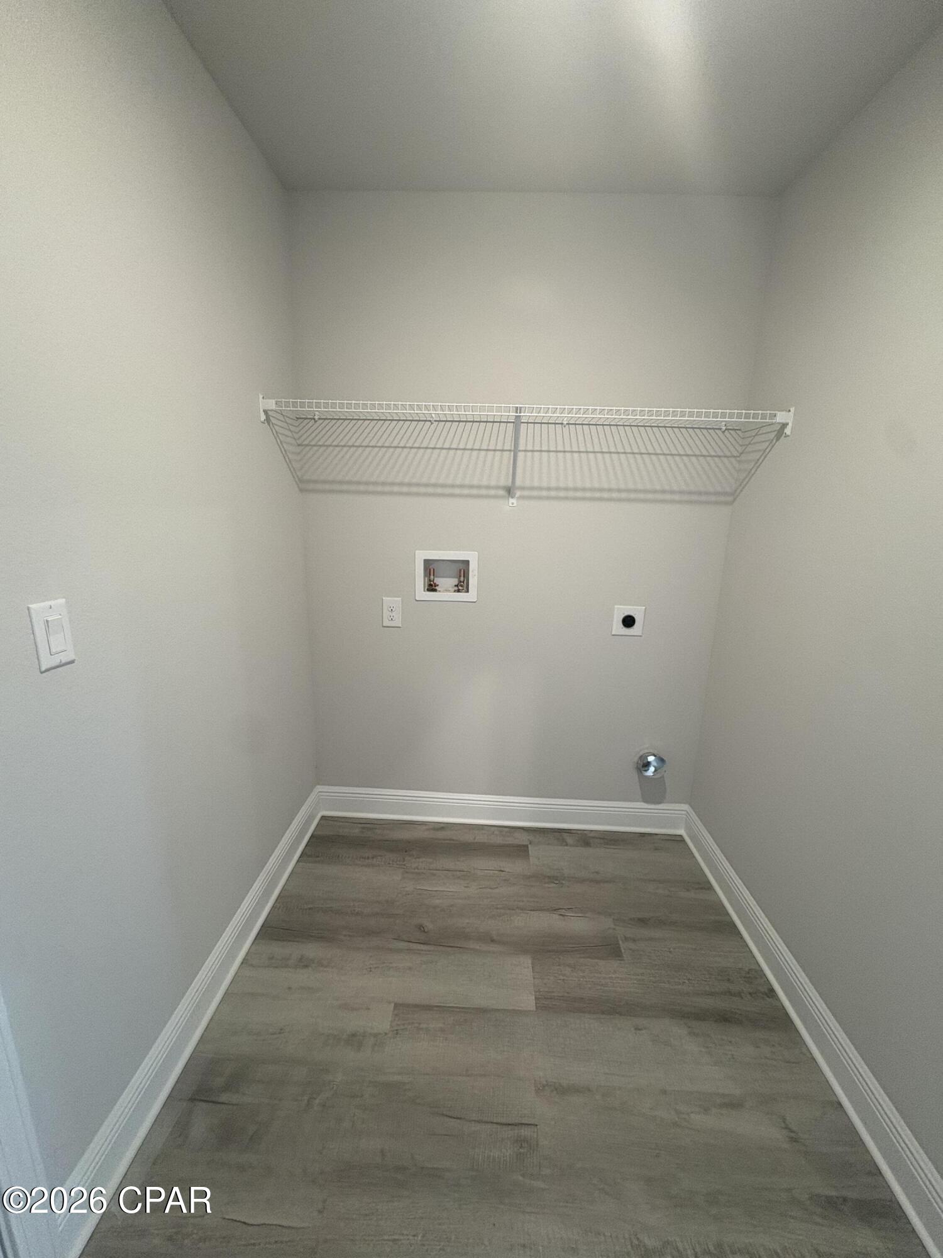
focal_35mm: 14
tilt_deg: -13.2
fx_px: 509
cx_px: 472
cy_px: 629
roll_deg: -2.0
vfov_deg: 102.1
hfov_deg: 85.7
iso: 160
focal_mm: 2.22
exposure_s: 1/60
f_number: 2.2
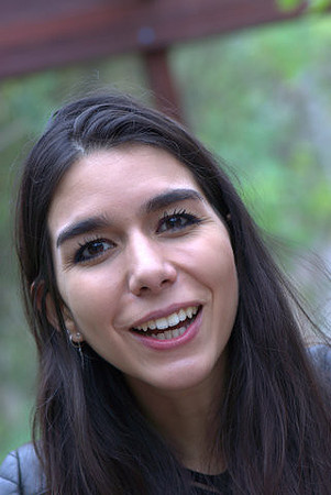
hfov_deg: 9.2
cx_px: 166
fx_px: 2064
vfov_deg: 13.7
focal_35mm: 150
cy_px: 248
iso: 100
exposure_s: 1/200
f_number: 4
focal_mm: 100
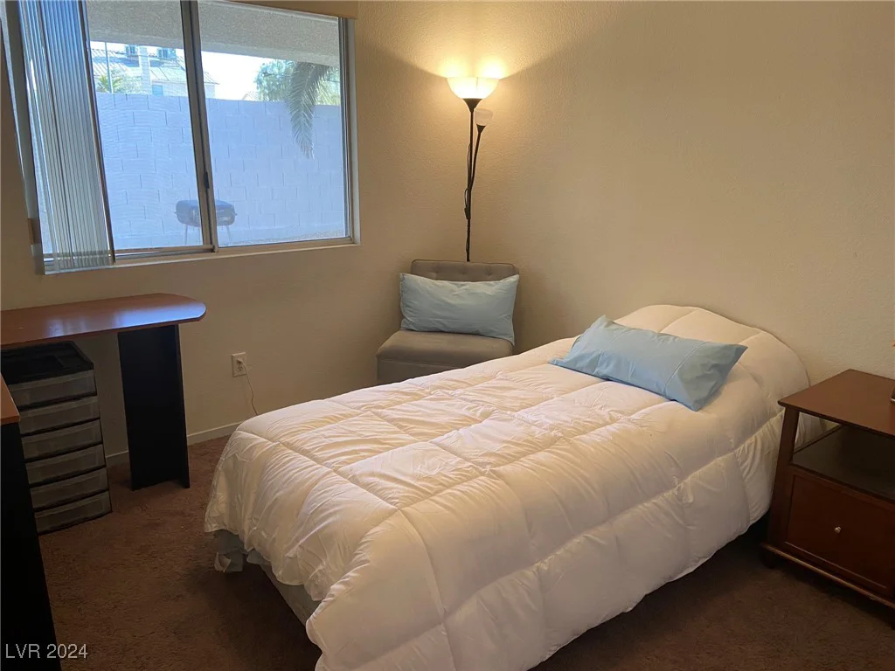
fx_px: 672
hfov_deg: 67.3
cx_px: 448
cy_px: 336
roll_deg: -0.2
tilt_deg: -16.0
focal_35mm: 26
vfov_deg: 53.1
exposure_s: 1/60
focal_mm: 4.25
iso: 80
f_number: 1.8
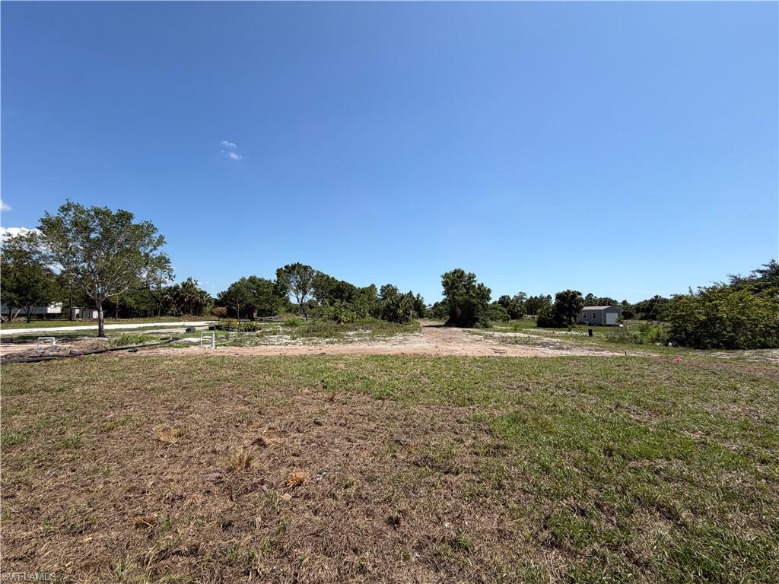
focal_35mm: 14
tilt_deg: +2.9
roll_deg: -0.4
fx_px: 315
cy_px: 292
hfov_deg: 102.1
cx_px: 390
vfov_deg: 85.7
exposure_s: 1/928
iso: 20
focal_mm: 2.22
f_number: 2.2
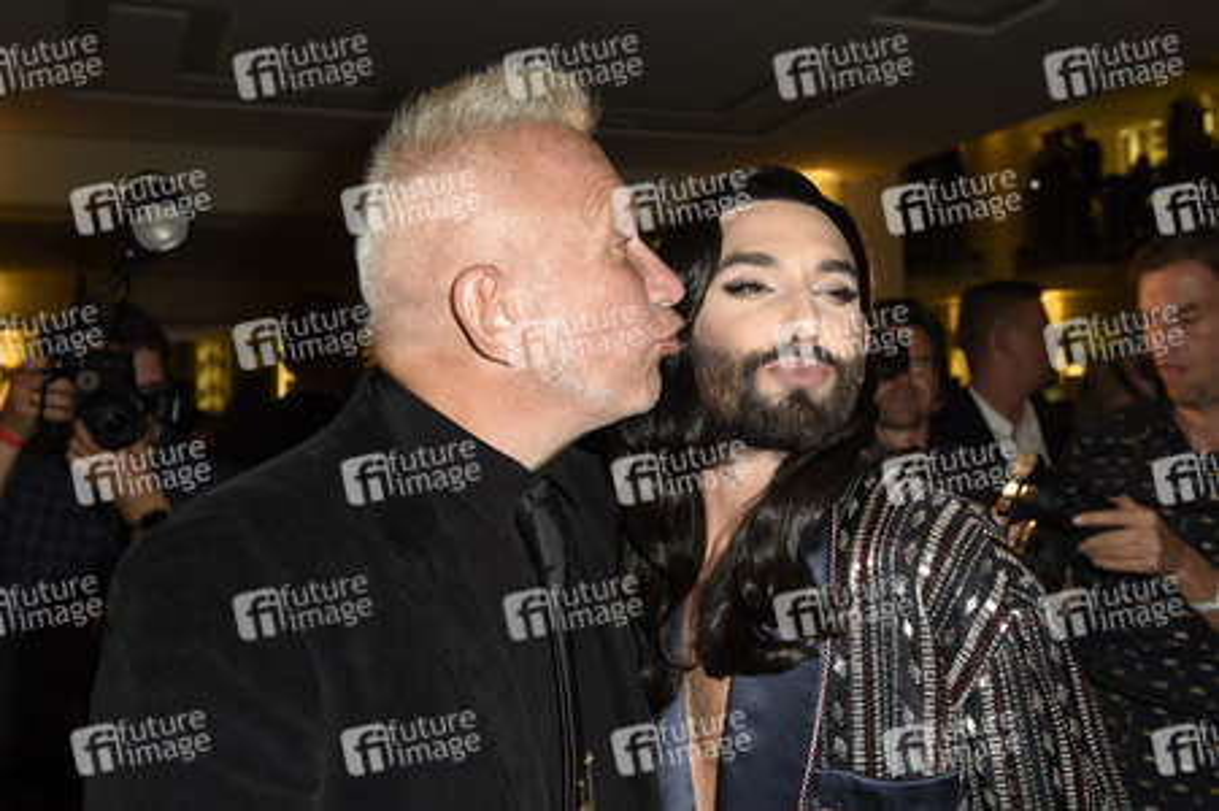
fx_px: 1150
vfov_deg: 38.8
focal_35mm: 34
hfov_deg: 55.8
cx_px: 610
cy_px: 406
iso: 800
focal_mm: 34
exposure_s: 1/60
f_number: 5.6
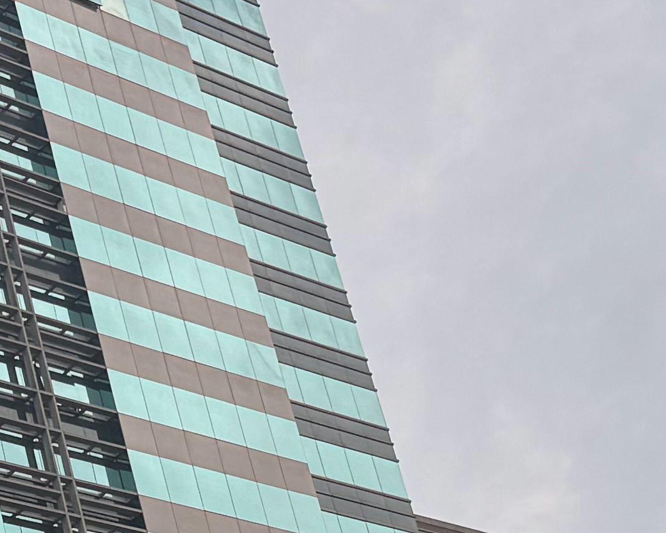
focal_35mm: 125
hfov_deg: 15.4
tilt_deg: +27.8
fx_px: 2464
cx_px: 260
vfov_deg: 12.2
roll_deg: +14.6
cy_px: 531
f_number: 1.78
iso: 80
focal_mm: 6.76
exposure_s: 1/6173
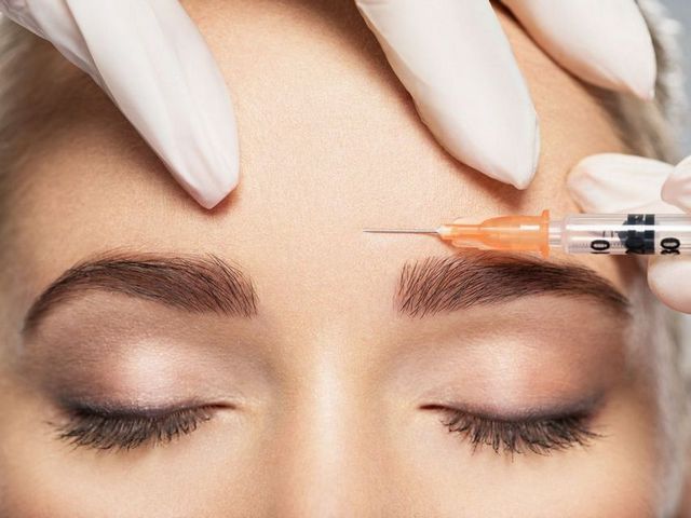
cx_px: 346
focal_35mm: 94
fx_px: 1876
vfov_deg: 15.7
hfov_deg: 20.9
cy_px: 259
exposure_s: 1/125
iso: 160
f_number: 8
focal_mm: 120
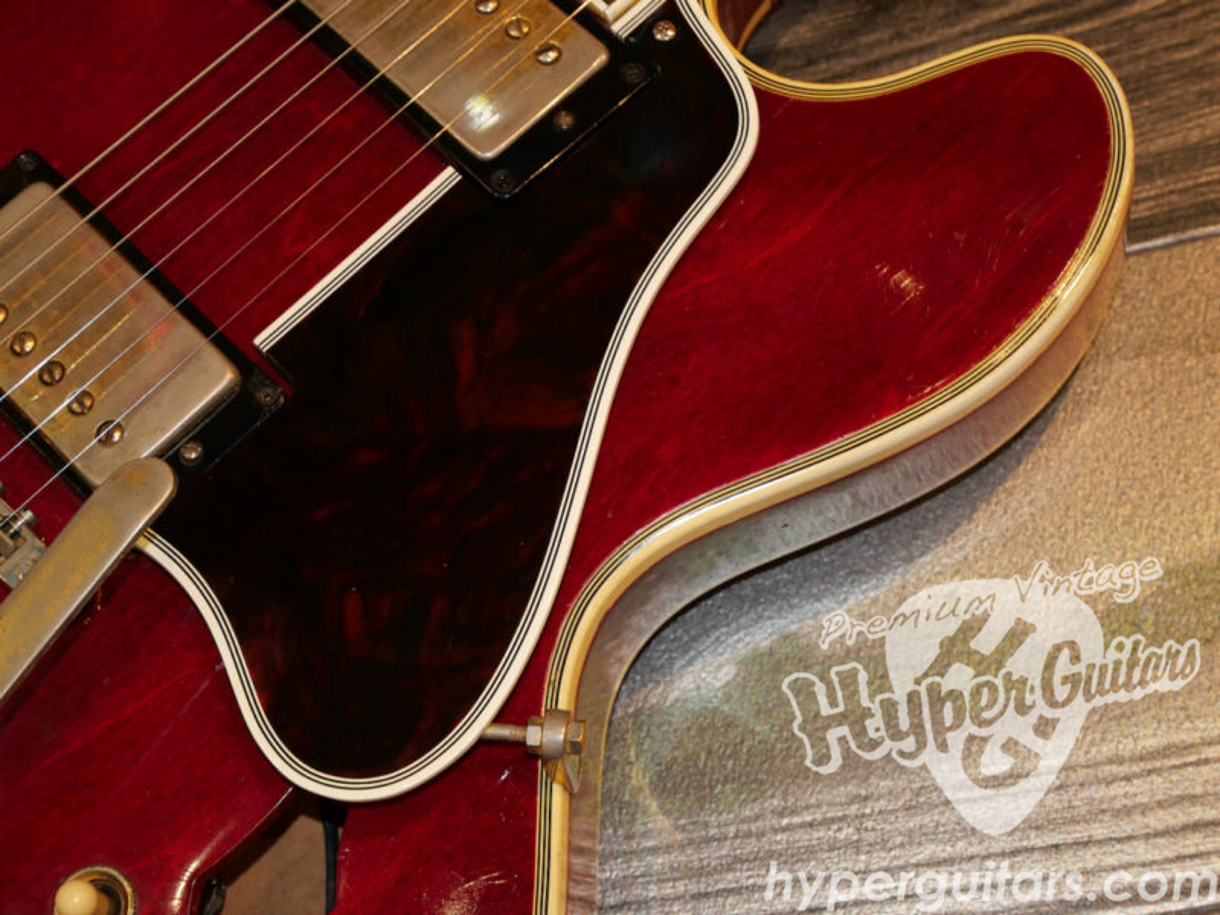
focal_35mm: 64
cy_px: 458
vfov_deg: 22.9
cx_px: 610
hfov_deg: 30.3
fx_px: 2256
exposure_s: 1/50
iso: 800
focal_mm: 32
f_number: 5.6
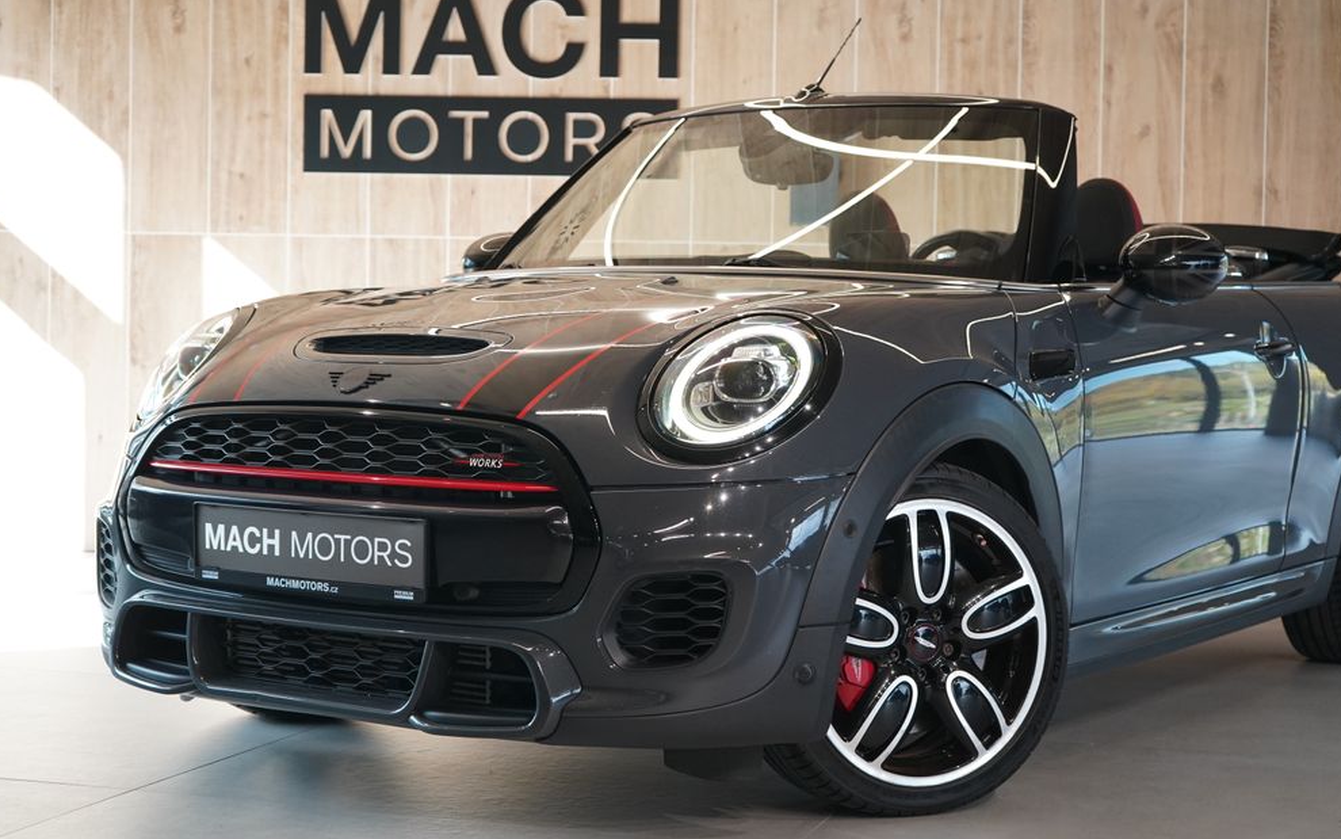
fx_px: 2120
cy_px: 414
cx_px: 677
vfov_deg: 22.4
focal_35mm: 58
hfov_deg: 35.1
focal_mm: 55
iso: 2500
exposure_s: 1/160
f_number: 5
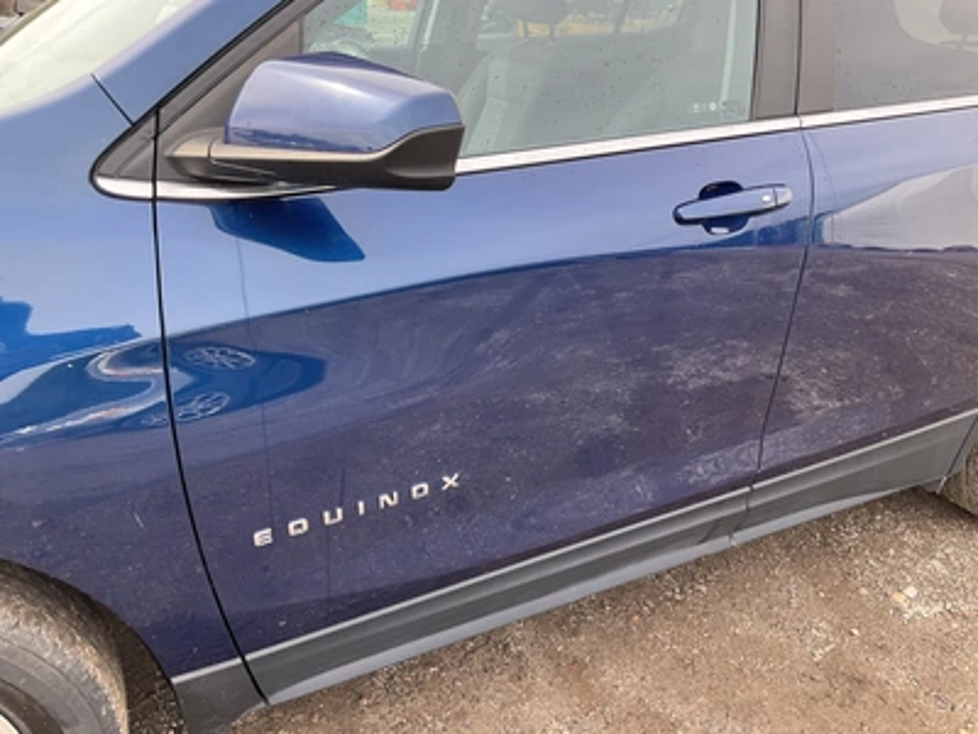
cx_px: 489
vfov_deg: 48.2
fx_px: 819
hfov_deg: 61.7
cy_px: 367
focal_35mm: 29
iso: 20
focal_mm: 3
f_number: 1.8
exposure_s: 1/201
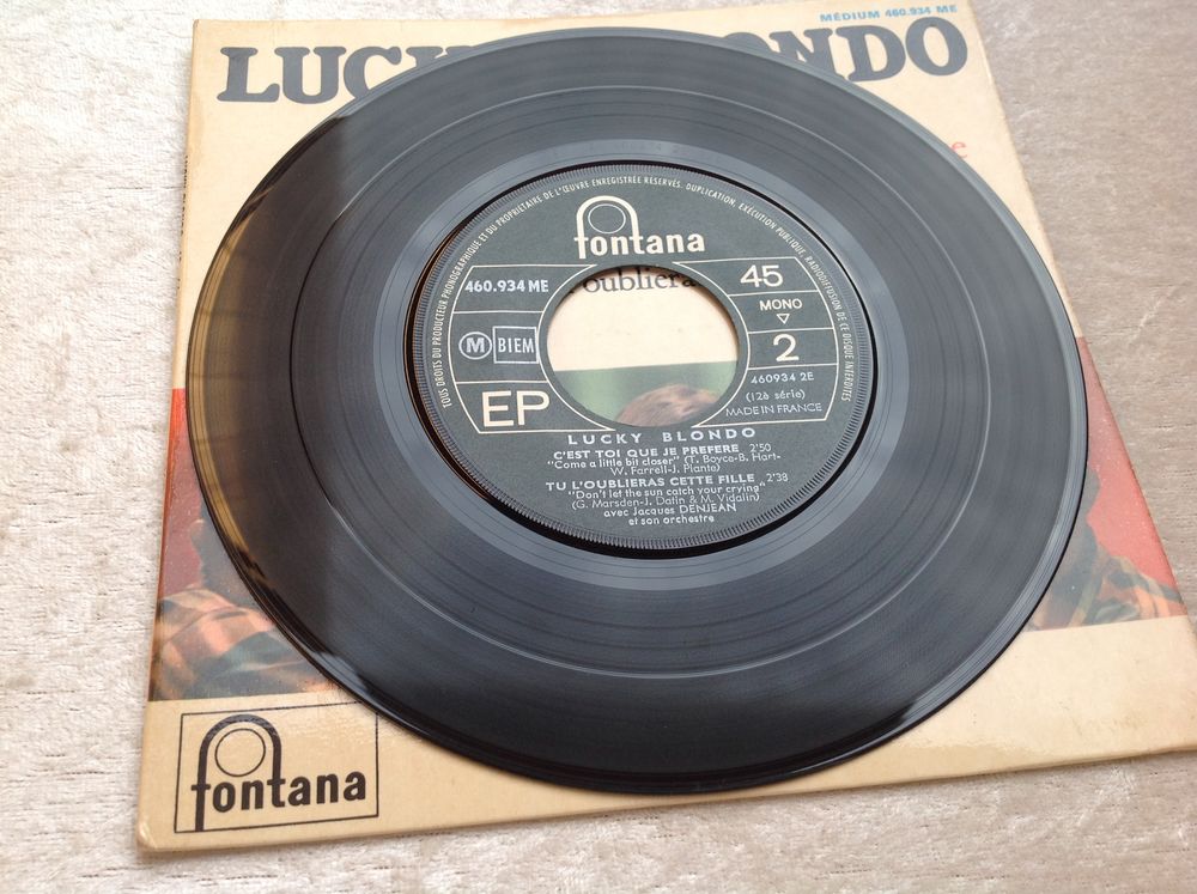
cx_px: 598
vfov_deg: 40.6
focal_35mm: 35
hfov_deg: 52.7
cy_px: 447
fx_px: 1209
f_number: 2.4
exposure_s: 1/120
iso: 50
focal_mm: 4.28
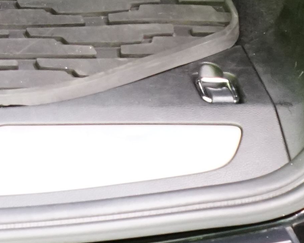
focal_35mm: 174
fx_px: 1566
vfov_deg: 8.4
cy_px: -271
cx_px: -251
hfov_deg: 10.4
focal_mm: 28
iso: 2000
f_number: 3.5
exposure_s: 1/30
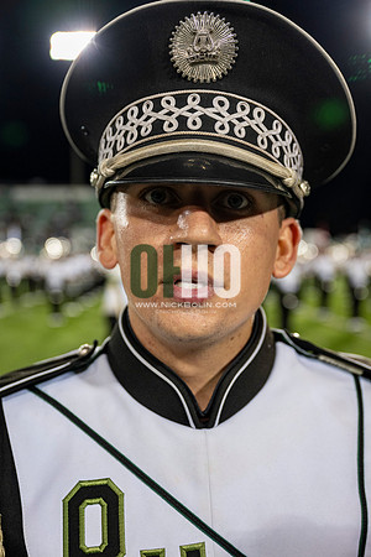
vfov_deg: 50.7
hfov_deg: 35.1
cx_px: 186
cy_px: 278
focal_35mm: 38
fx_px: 587
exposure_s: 1/500
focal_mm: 38
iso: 1250
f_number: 3.2
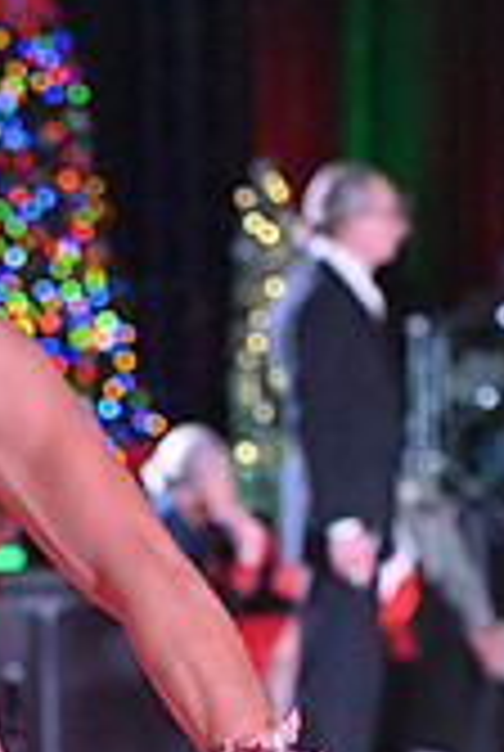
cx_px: -254
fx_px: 6525
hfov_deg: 4.4
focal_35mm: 312
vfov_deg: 6.5
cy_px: 995
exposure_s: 1/400
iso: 5000
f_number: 4
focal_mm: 90
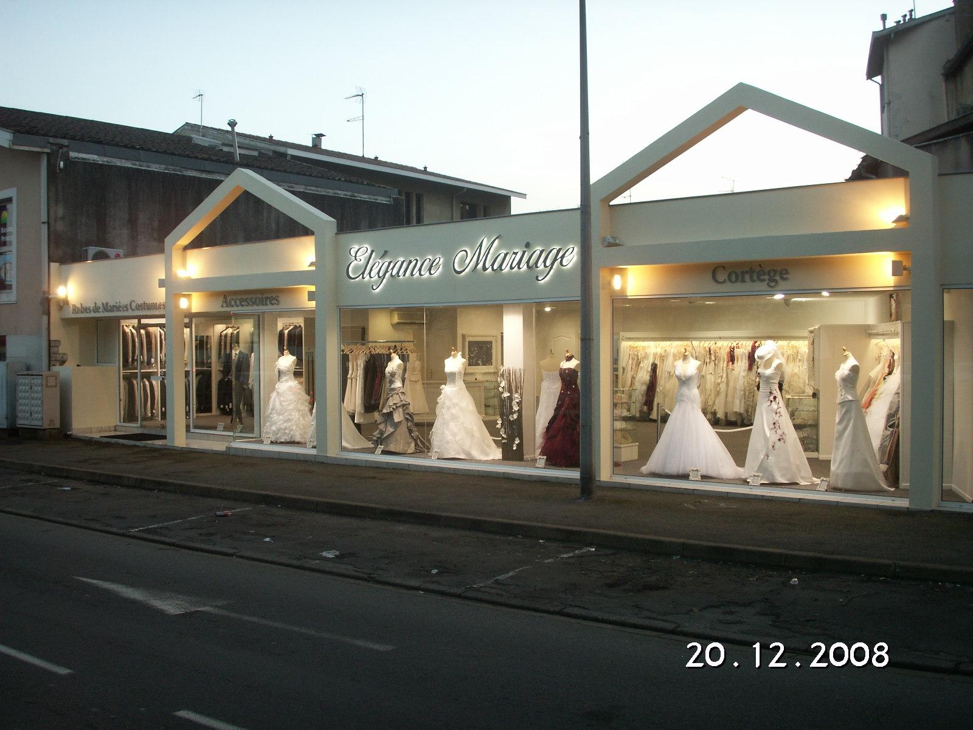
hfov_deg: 50.1
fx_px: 1040
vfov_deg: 38.7
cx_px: 486
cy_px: 365
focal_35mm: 37
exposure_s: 1/40
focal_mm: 7.7
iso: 50
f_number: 3.5
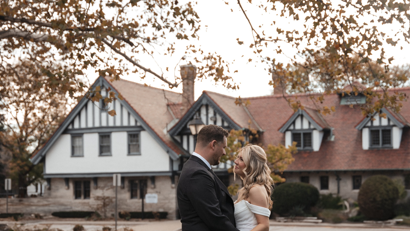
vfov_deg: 16.0
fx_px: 815
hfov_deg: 28.2
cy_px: 190
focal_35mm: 75
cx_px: 205
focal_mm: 47.6
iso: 125
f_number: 3.2
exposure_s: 1/400
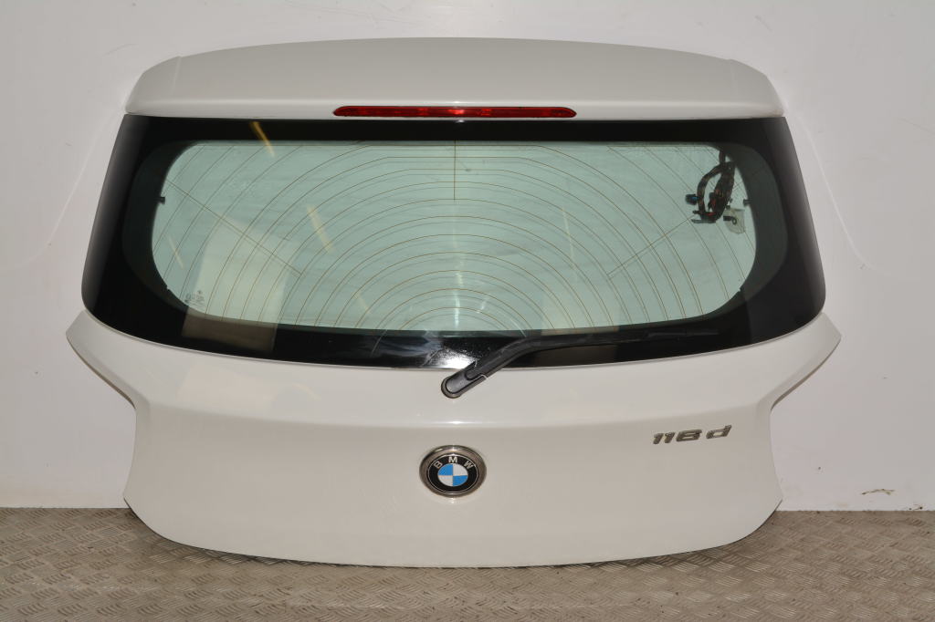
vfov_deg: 28.1
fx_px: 1246
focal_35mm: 48
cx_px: 468
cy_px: 311
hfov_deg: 41.1
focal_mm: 32
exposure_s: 1/60
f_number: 7.1
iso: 100
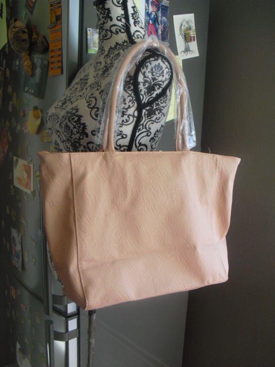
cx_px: 138
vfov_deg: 51.4
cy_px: 184
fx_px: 381
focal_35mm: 36
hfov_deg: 39.7
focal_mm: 6.3
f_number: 3.1
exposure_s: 1/80
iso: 200
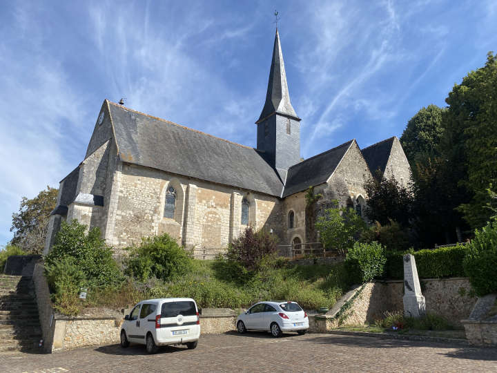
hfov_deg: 67.3
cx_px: 248
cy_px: 186
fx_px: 373
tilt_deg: +17.5
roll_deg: -0.9
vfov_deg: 53.1
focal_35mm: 26
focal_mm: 4.25
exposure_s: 1/3040
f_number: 1.8
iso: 32
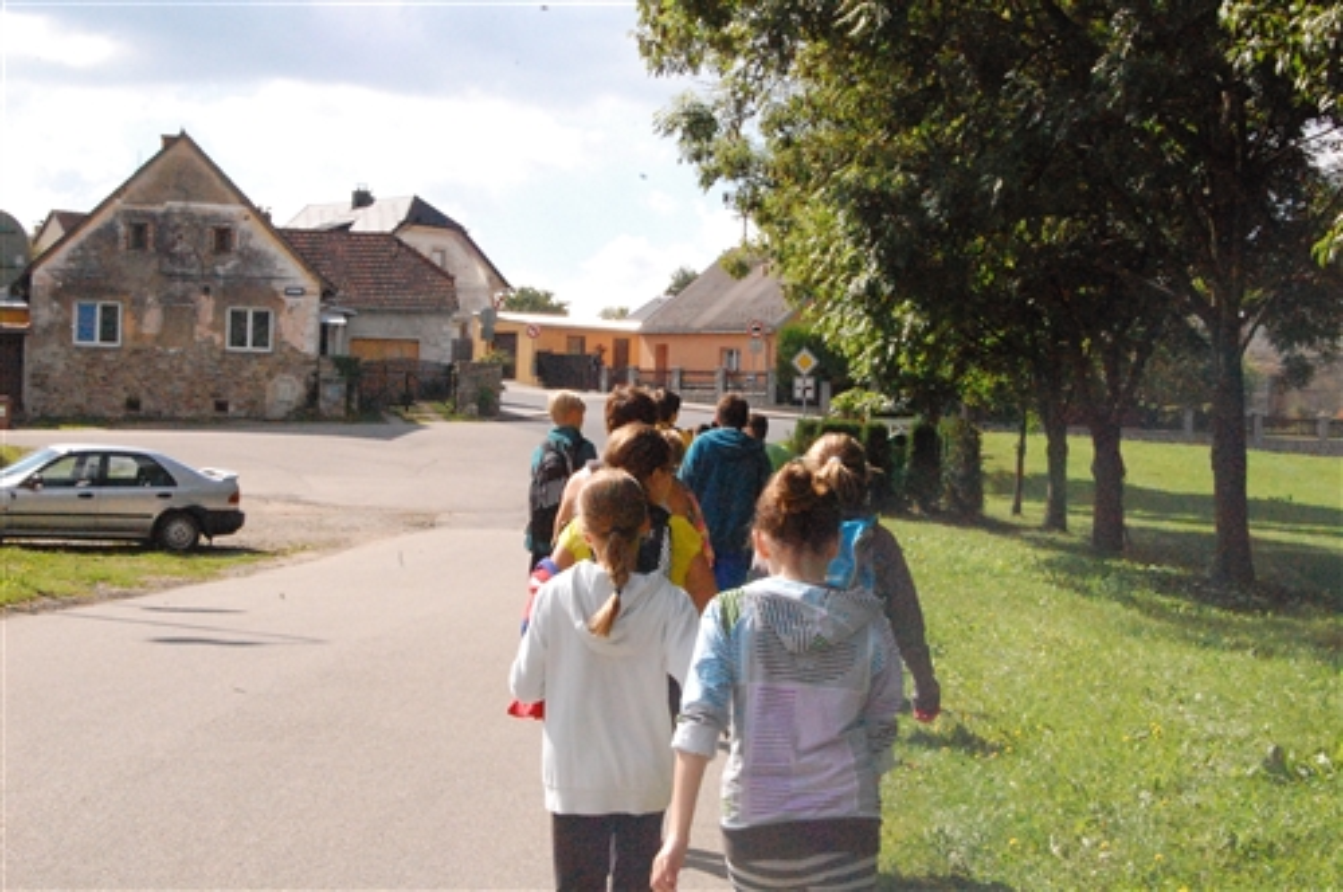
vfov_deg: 21.5
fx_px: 2347
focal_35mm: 63
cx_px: 672
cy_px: 446
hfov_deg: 31.9
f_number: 32
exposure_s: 1/400
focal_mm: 42
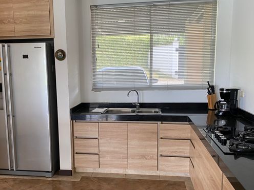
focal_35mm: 35
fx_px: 257
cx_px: 105
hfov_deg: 52.4
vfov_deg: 40.6
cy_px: 111
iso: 125
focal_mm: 4.25
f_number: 1.8
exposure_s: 1/85
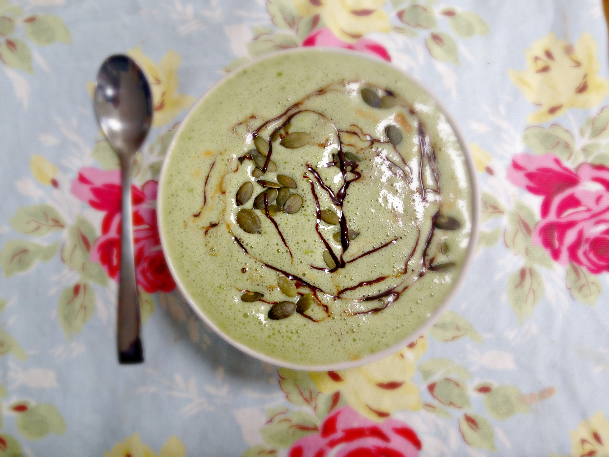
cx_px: 304
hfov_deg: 55.4
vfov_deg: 42.9
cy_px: 228
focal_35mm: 33
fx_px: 581
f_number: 2.4
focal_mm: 4.12
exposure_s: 1/20
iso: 64
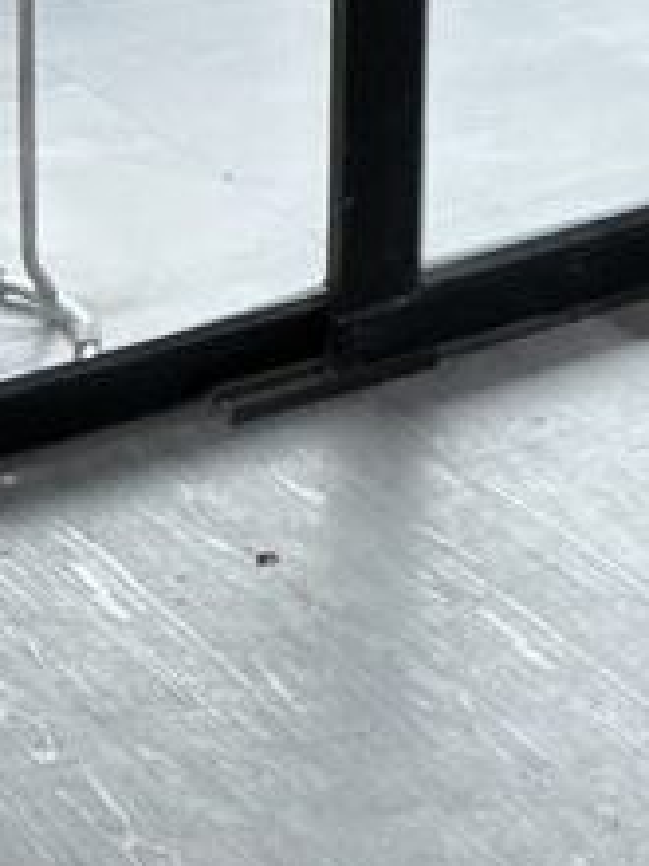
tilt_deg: -5.3
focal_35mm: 127
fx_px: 3175
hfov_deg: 10.5
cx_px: 1404
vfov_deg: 13.6
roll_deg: -2.1
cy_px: -764
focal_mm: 3
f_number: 1.8
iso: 50
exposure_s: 1/50
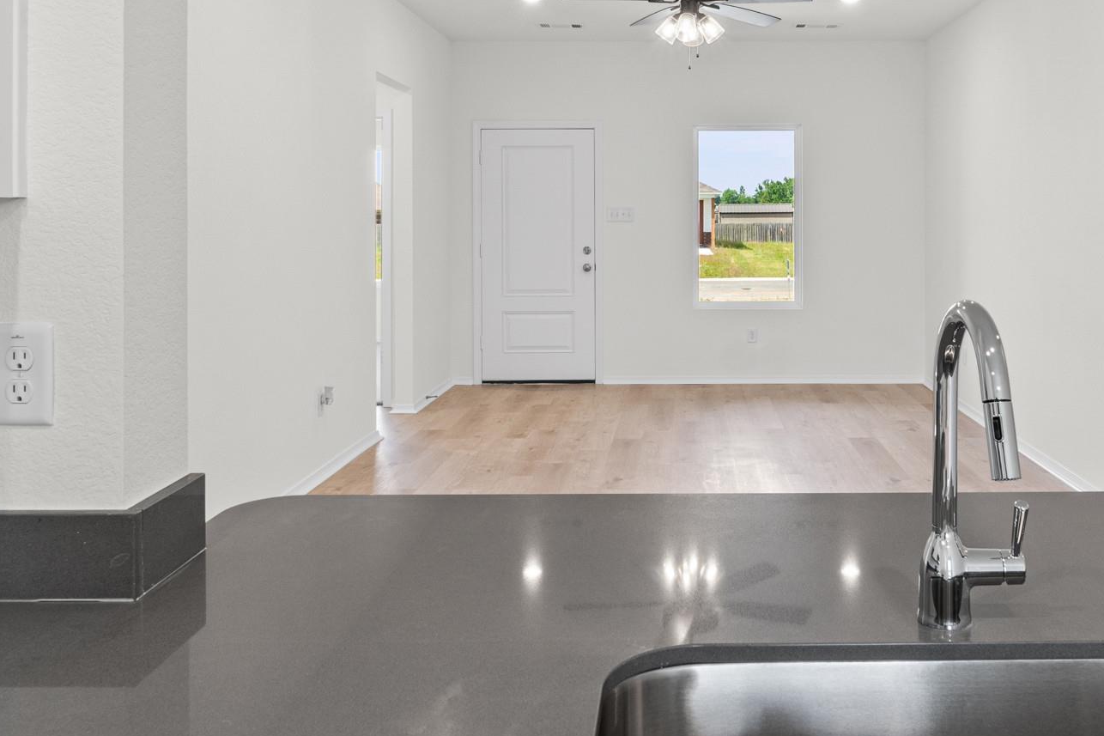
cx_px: 708
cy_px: 227
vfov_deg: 37.3
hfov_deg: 53.7
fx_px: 1073
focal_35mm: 35
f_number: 9
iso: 250
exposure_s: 1/6
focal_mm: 12
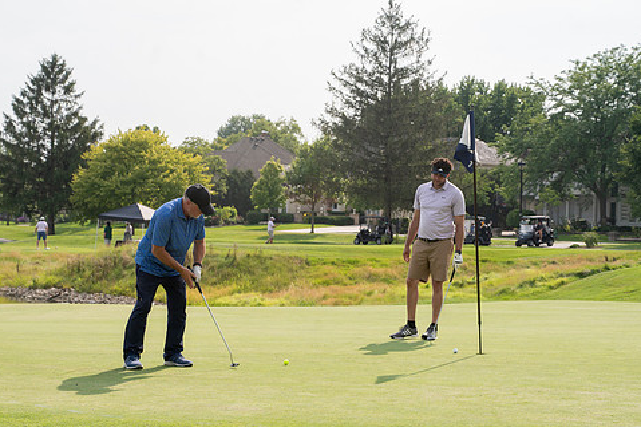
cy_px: 248
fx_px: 1513
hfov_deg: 23.9
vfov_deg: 16.1
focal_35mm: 85
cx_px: 316
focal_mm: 70
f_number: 6.3
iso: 250
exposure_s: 1/1600
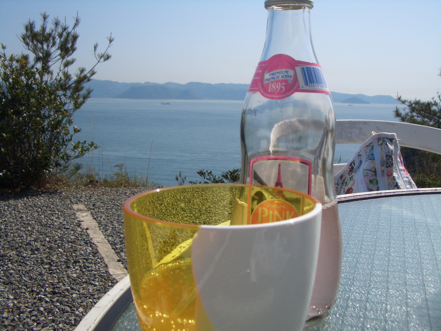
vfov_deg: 40.7
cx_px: 220
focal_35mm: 35
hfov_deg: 52.6
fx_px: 446
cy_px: 166
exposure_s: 1/800
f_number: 4.3
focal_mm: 5.8
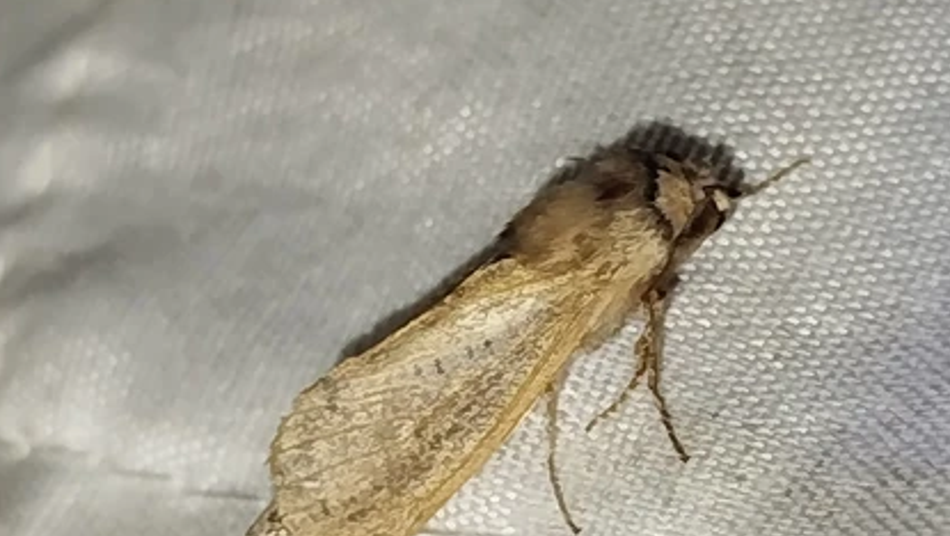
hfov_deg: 15.2
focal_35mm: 141
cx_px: 538
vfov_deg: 8.6
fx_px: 3554
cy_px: 408
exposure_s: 1/50
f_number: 1.7
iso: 125
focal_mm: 5.31
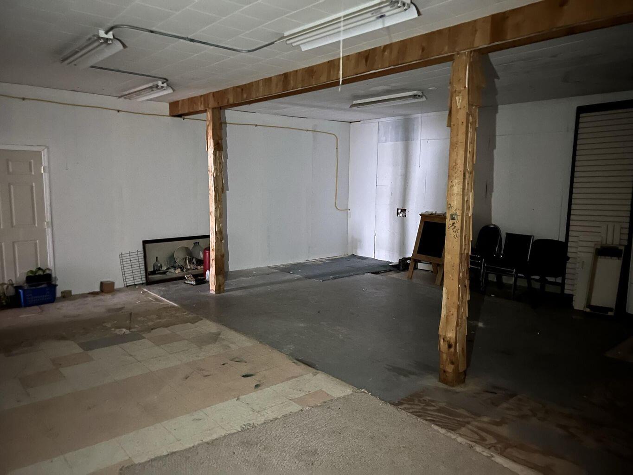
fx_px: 475
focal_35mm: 26
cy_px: 238
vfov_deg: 53.1
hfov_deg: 67.3
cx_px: 316
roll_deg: -0.6
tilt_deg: -9.4
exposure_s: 1/5
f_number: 1.5
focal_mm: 5.7
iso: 1000
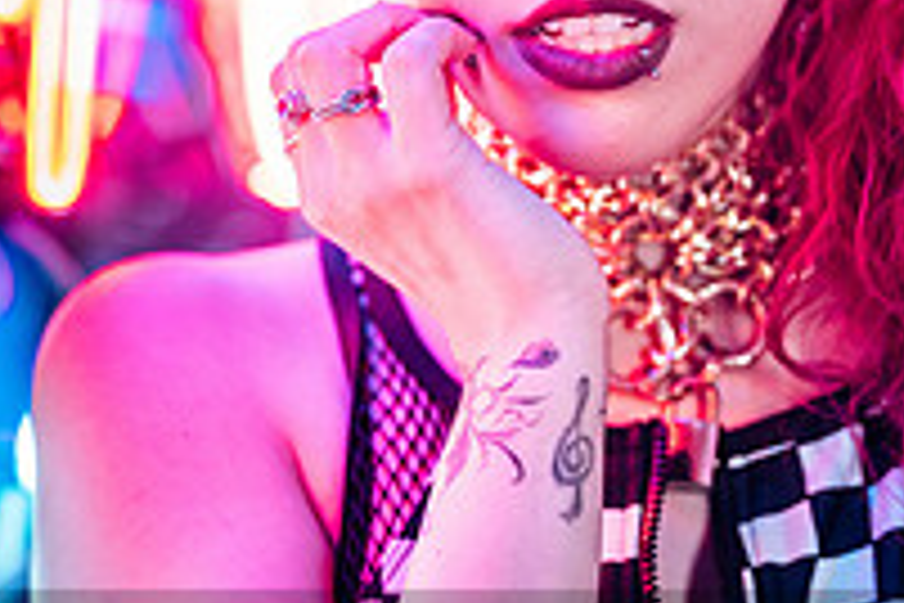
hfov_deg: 7.9
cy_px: 170
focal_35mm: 261
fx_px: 6553
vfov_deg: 5.3
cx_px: 814
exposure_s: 1/200
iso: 400
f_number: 2
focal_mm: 110
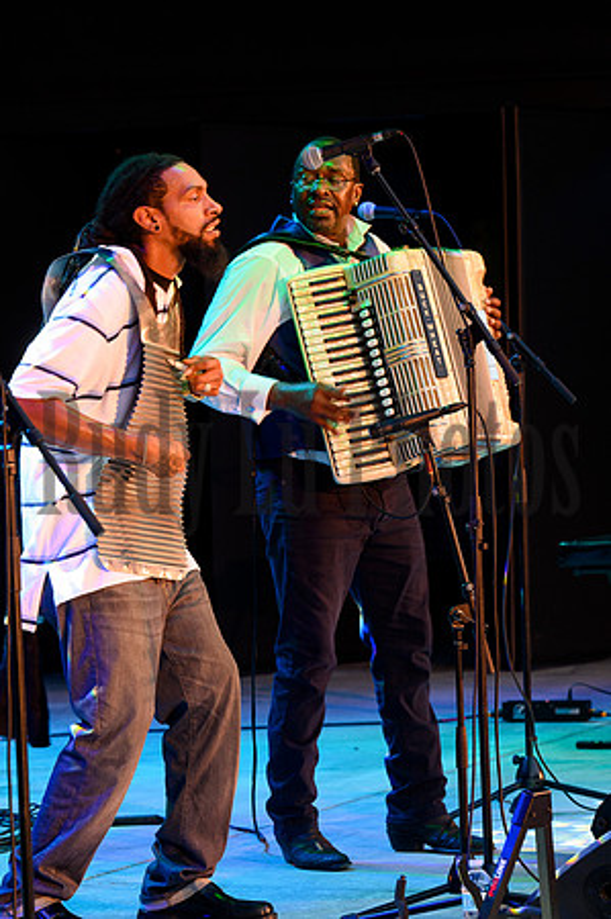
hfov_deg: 10.1
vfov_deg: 15.2
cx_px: 306
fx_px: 3445
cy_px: 460
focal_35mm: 135
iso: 3200
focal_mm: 135
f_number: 8
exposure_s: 1/80
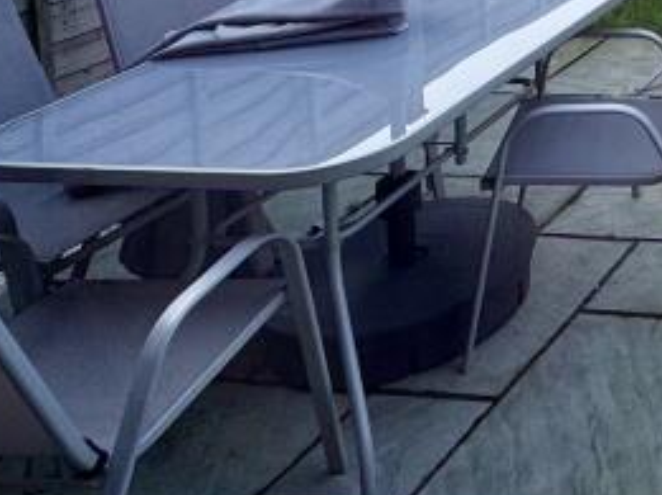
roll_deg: +0.1
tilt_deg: -2.7
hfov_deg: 24.6
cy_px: -284
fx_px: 1050
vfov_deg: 21.4
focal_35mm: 55
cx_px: 1058
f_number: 2.2
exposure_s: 1/216
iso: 40
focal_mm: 2.22
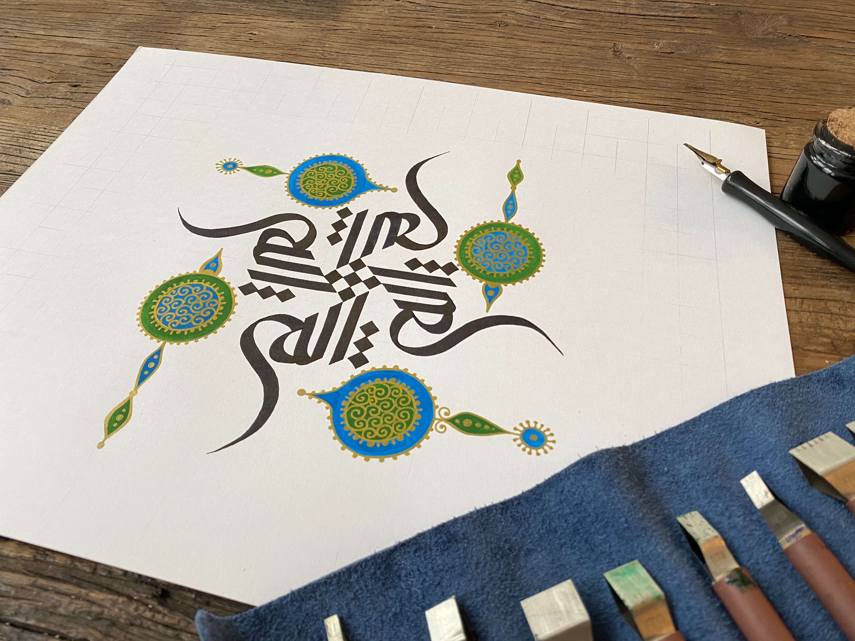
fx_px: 642
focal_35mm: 26
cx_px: 428
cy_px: 320
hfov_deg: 67.3
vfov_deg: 53.1
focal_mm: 4.25
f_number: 1.8
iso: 100
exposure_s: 1/60
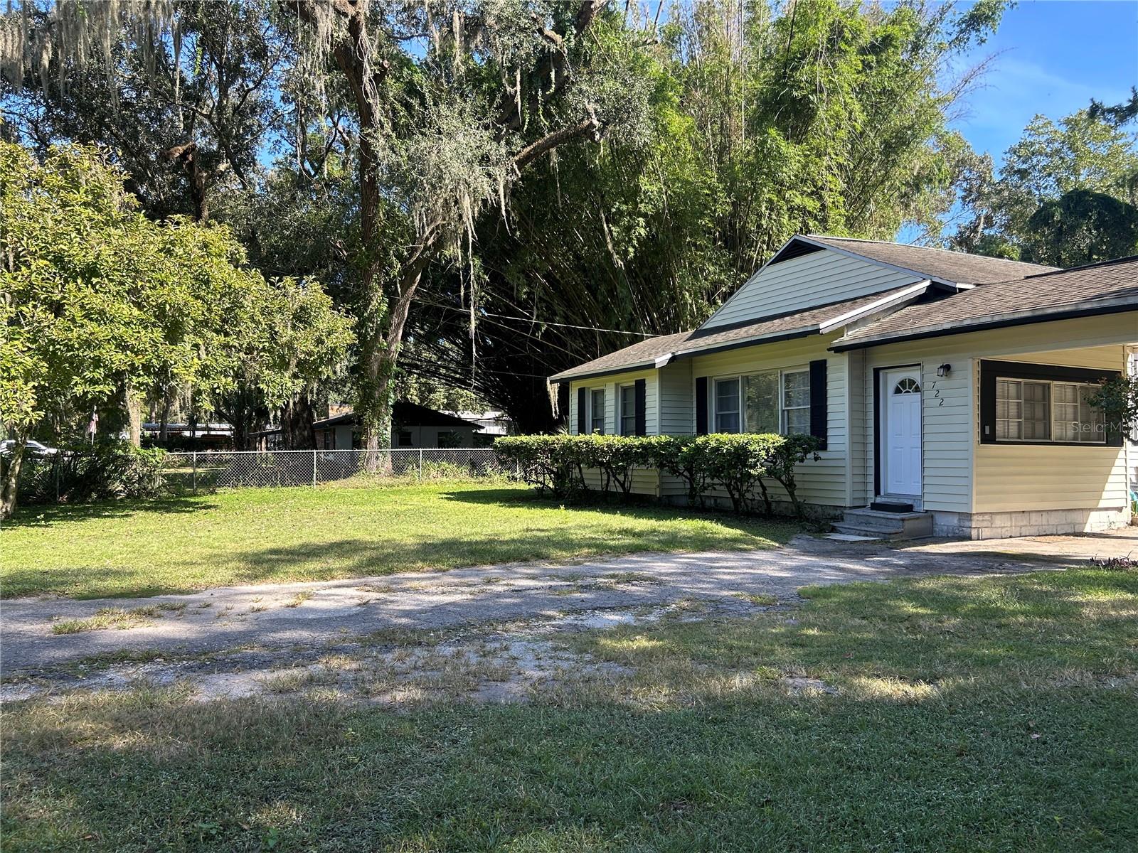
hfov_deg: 67.3
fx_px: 855
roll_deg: +0.4
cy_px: 426
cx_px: 569
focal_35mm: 26
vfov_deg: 53.1
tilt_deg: +1.2
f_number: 1.5
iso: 50
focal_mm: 5.7
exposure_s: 1/581
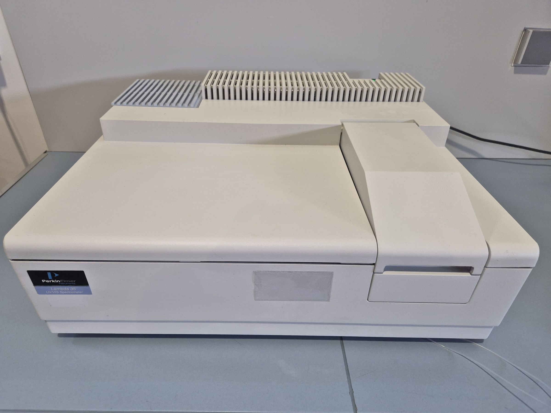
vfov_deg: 58.9
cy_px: 206
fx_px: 366
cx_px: 276
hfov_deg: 73.9
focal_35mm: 23
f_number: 1.8
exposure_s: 1/100
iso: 160
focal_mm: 5.4
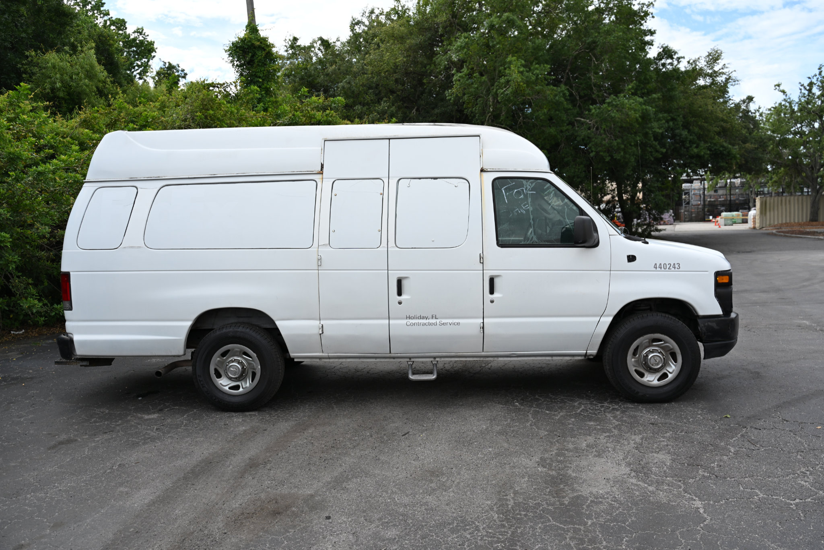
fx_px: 641
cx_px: 412
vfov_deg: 46.4
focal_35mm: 28
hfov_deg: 65.5
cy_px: 275
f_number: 4
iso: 100
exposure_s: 1/500
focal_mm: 28
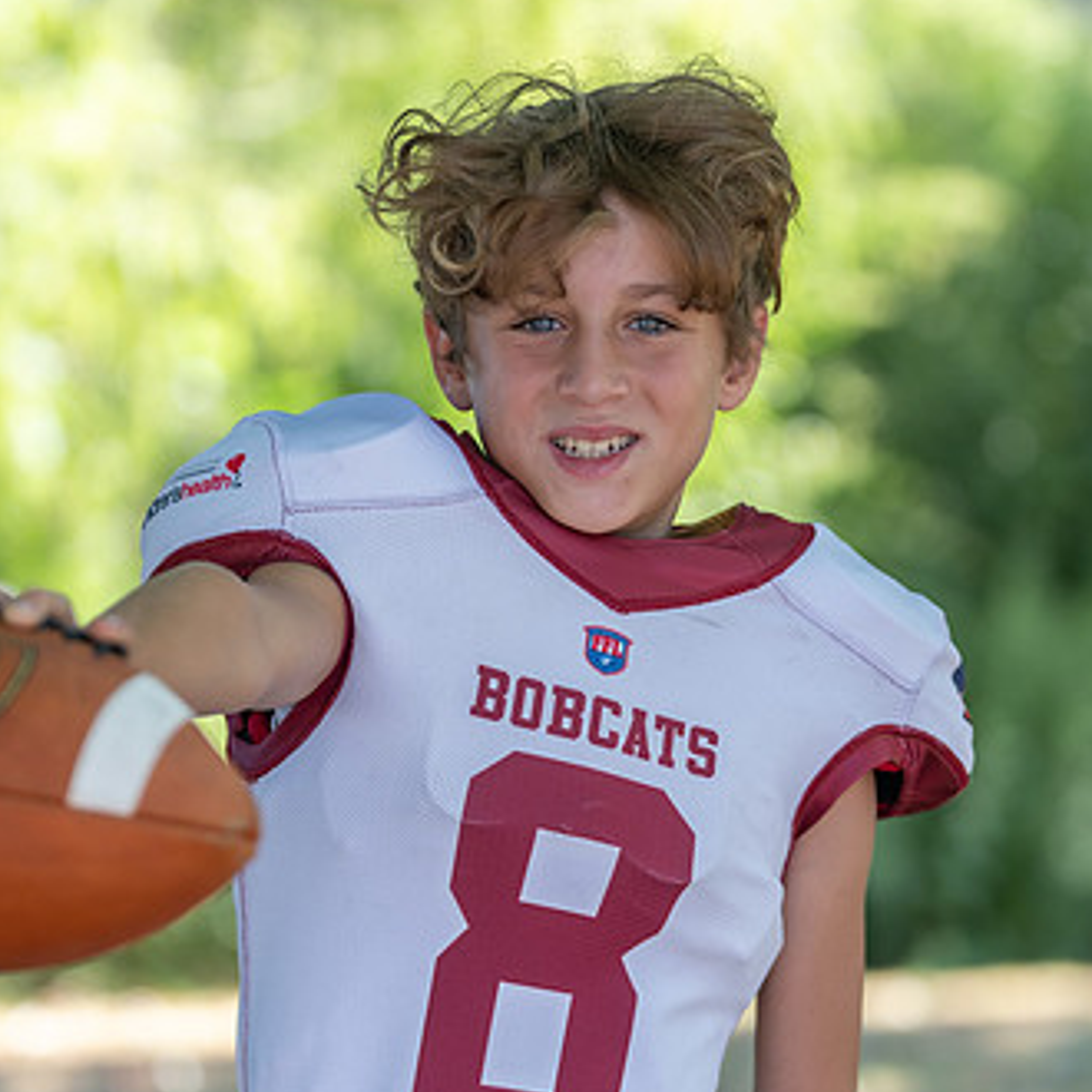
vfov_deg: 11.6
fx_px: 5389
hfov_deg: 11.6
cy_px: 551
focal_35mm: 151
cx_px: 580
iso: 160
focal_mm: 96
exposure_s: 1/320
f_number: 2.8
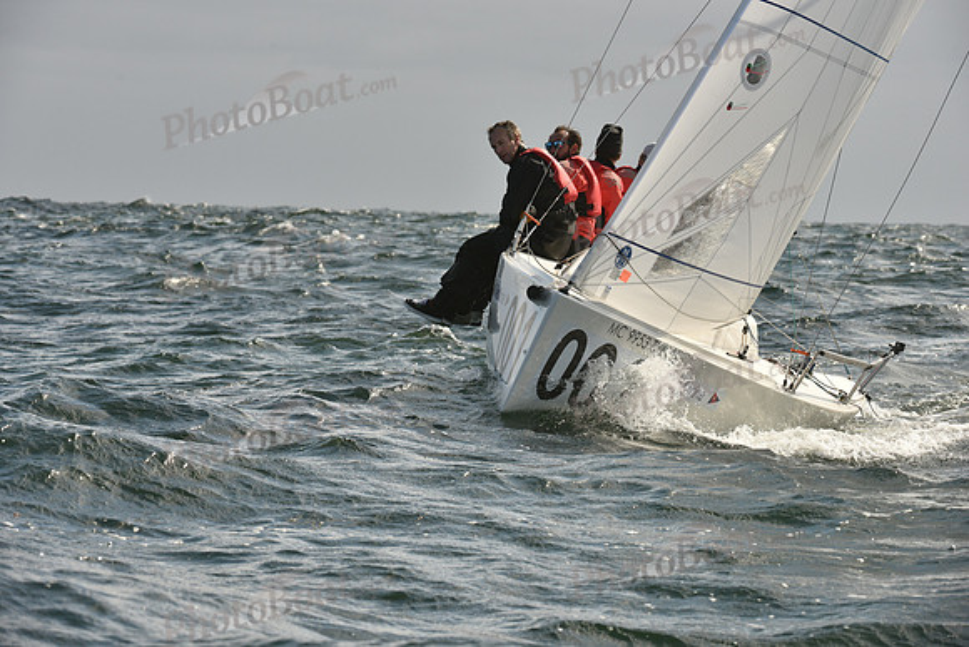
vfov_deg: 6.9
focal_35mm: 200
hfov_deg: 10.3
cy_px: 324
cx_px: 484
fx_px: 5384
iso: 320
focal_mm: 200
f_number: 9
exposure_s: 1/1000
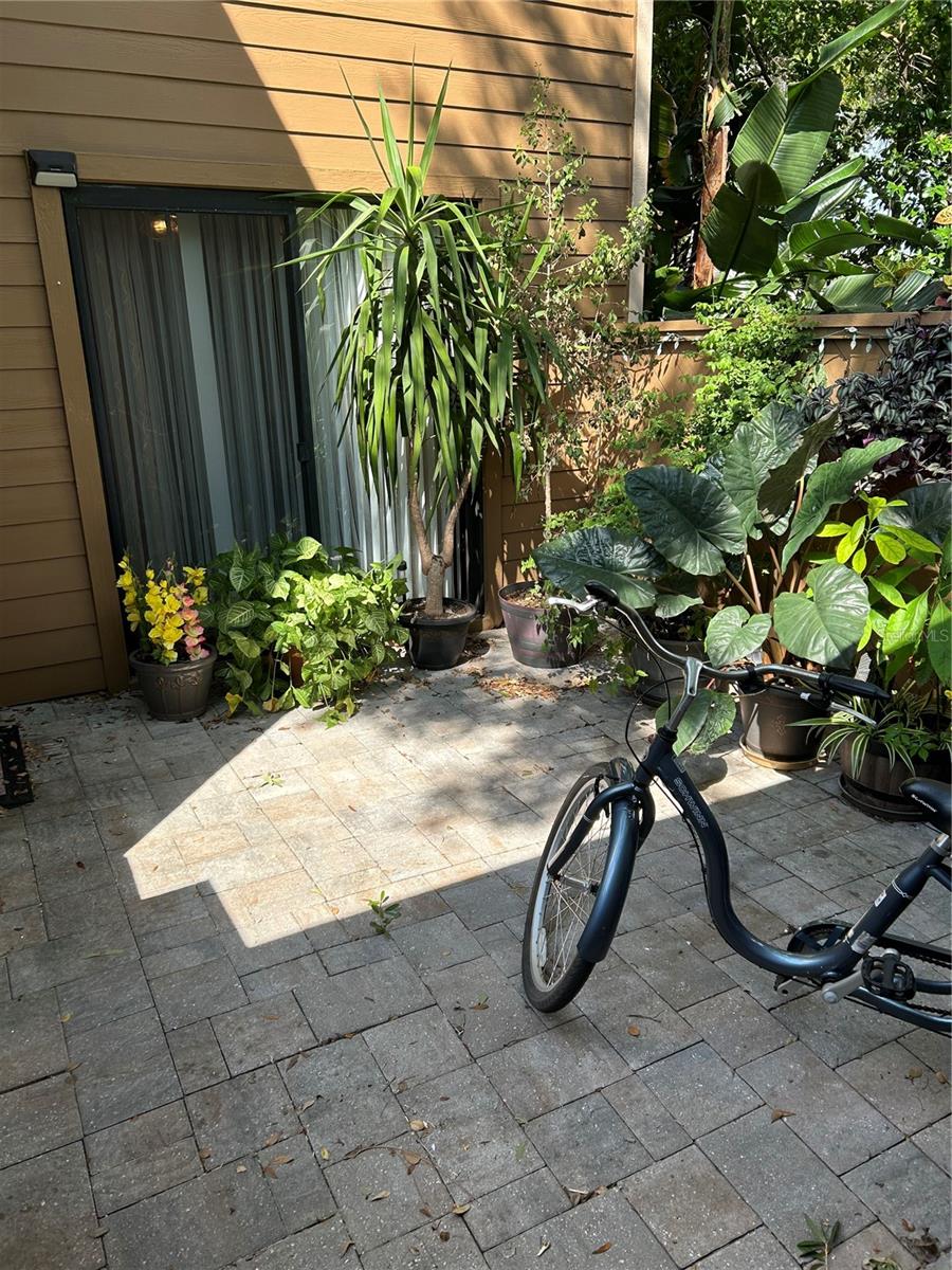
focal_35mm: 26
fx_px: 953
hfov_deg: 53.1
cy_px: 635
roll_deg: -0.9
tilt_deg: -20.5
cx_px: 476
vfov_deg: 67.3
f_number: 1.5
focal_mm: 5.7
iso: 50
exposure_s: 1/604
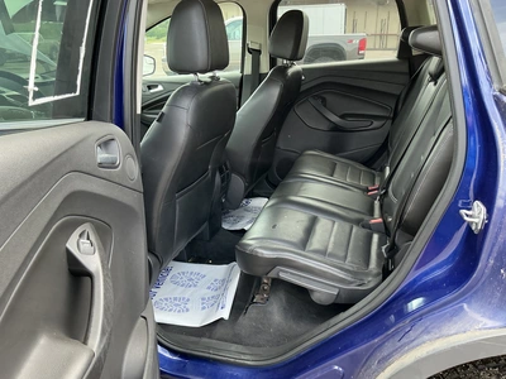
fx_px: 409
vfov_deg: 49.7
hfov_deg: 63.4
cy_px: 190
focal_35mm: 28
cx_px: 253
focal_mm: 3
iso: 50
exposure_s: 1/122
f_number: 1.8
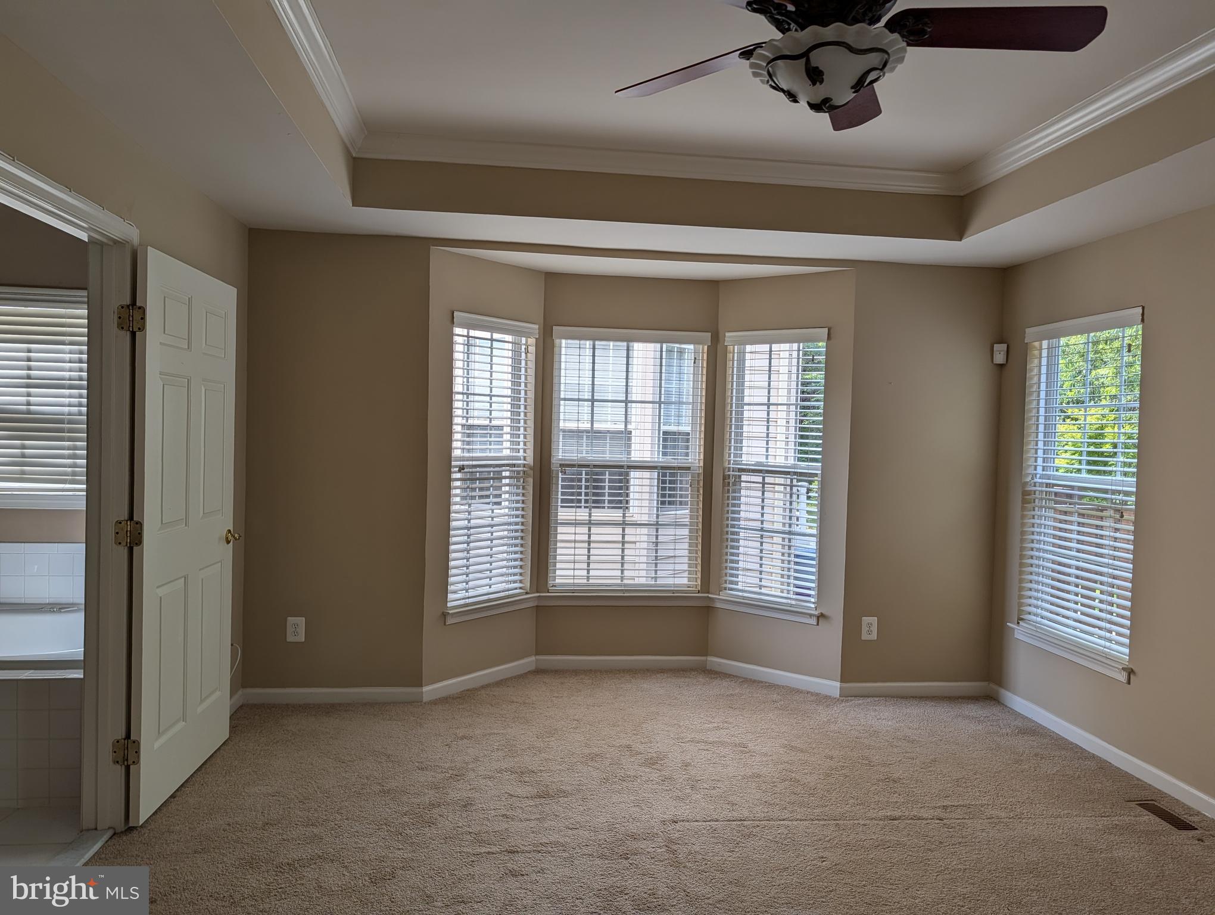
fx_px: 844
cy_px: 458
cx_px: 608
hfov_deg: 71.5
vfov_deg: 56.9
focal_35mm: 24
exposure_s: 1/212
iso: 23
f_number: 1.68
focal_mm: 6.9
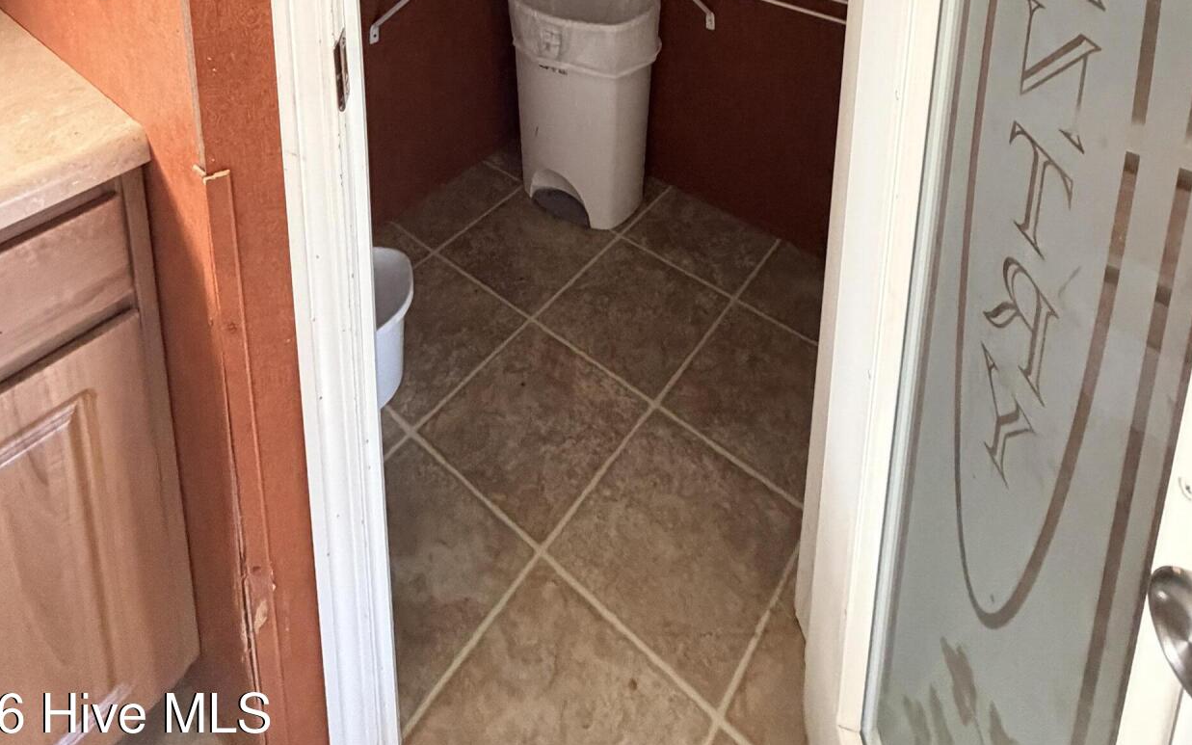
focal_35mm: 24
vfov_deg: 37.6
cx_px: 583
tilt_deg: -11.2
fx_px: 780
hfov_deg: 74.8
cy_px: -162
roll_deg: -1.3
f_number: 2.2
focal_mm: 2.22
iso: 640
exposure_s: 1/60
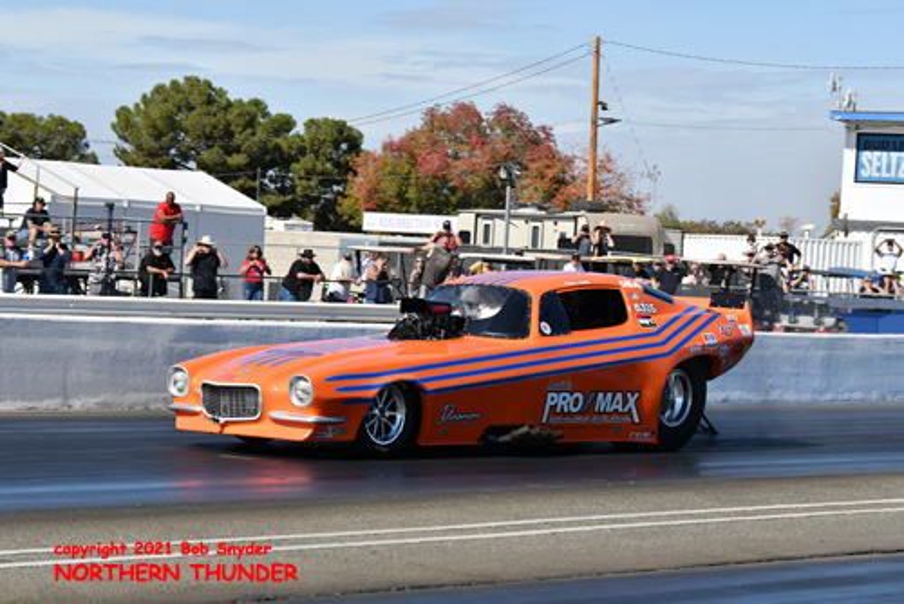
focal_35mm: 112
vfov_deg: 12.2
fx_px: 2827
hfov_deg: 18.2
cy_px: 302
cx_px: 452
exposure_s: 1/1600
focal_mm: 75
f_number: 5.6
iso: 160
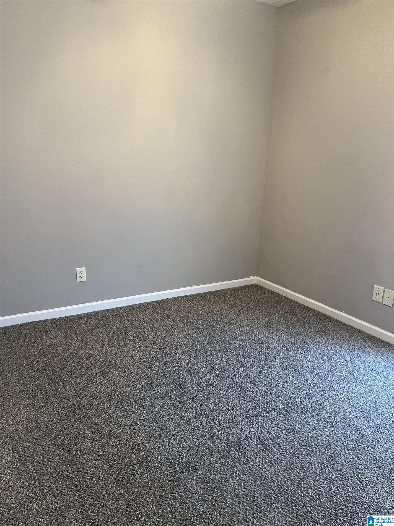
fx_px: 395
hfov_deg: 53.1
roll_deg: -2.2
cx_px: 197
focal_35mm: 26
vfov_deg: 67.3
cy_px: 263
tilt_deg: -16.5
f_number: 1.6
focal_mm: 5.1
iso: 320
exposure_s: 1/60
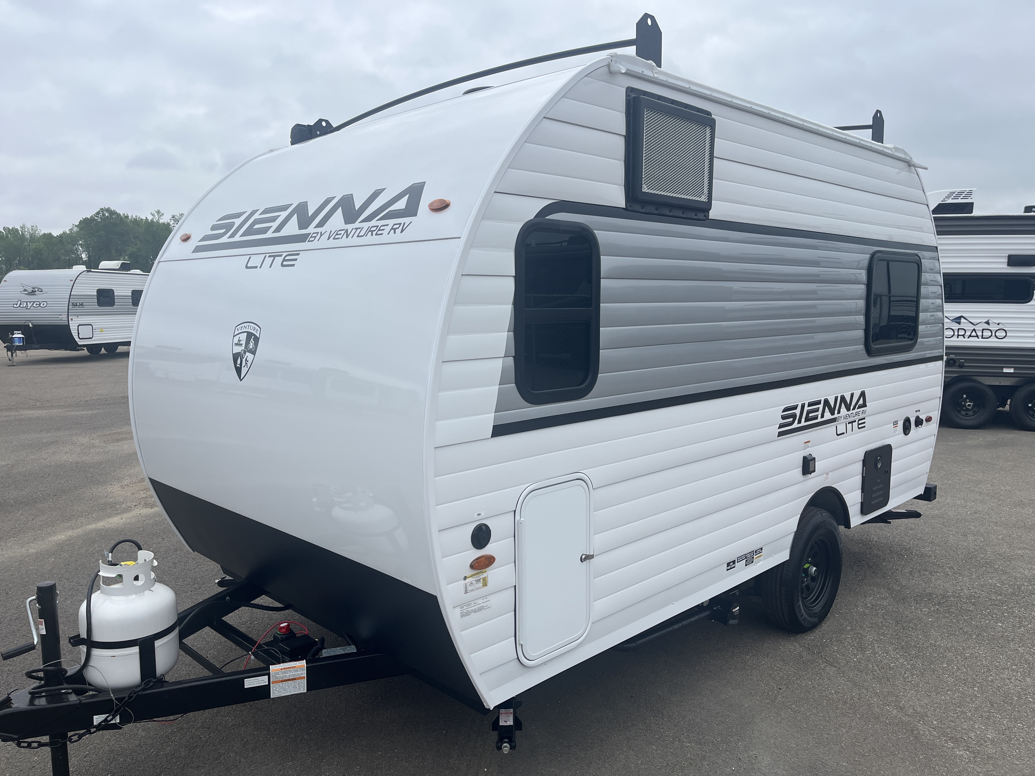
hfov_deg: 67.3
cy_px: 388
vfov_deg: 53.1
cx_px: 518
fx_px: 777
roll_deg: +0.8
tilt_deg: -8.1
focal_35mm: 26
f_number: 1.6
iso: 50
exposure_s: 1/2463
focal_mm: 5.1
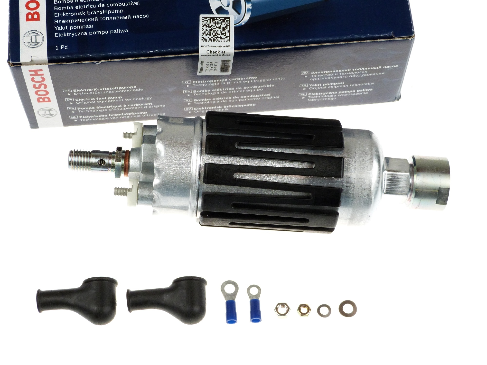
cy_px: 182
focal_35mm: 78
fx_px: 1097
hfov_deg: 25.0
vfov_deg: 18.9
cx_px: 244
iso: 320
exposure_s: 1/250
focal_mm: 14.1
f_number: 3.3
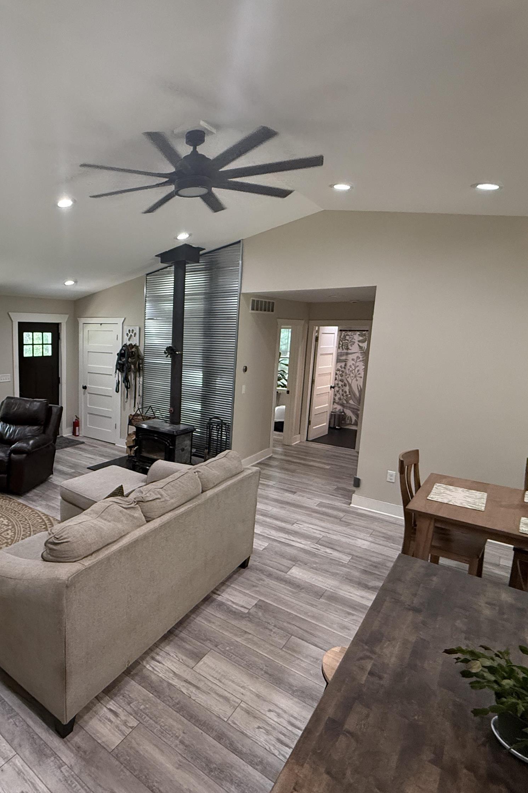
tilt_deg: -8.8
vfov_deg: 84.0
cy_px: 397
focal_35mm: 20
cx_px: 102
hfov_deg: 57.1
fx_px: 440
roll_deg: -1.0
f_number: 2.2
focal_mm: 2.22
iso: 400
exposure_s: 1/120
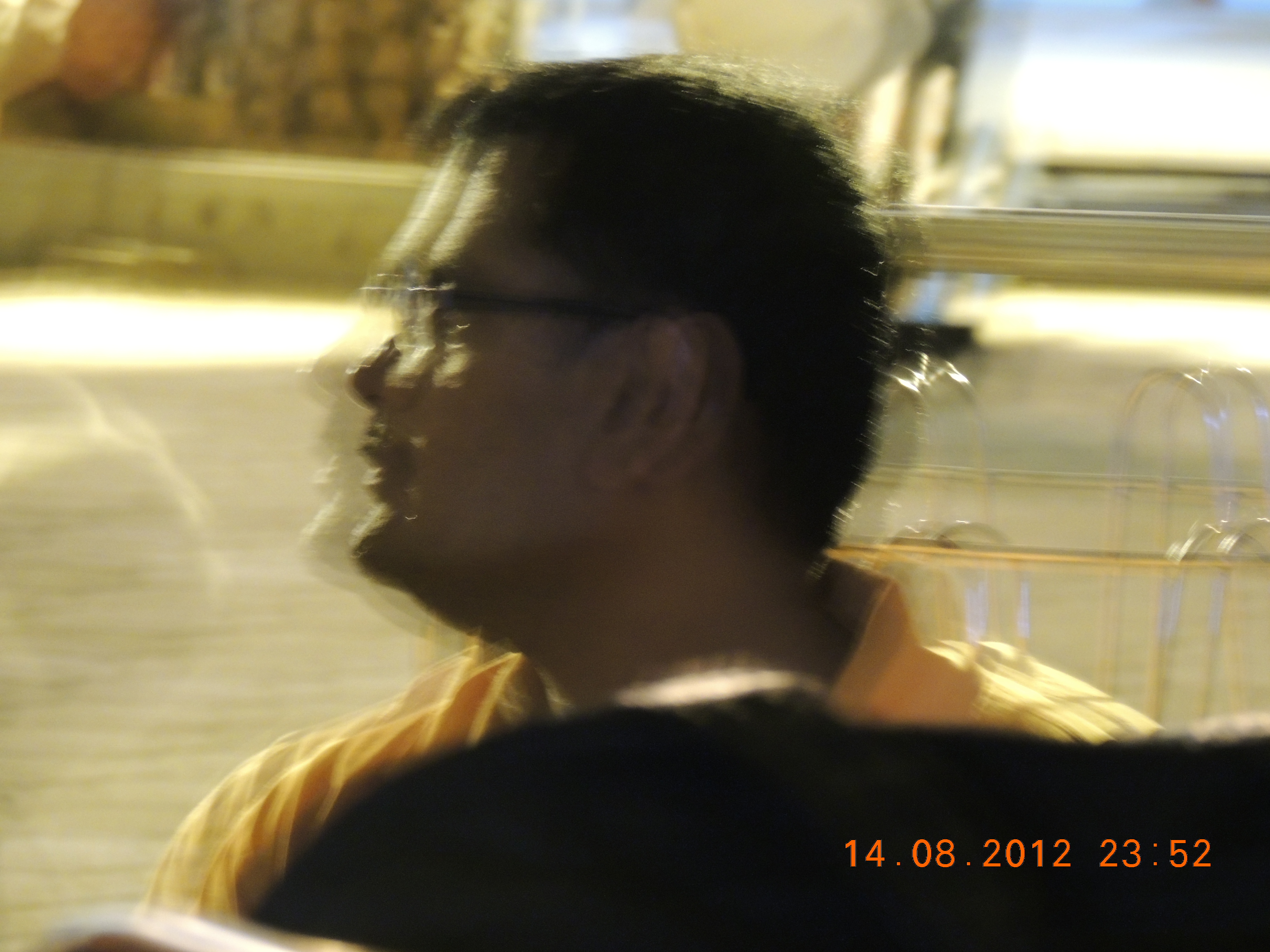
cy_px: 476
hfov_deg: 7.2
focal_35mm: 275
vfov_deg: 5.4
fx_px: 10089
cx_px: 635
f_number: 4.7
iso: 800
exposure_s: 1/1.6
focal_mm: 49
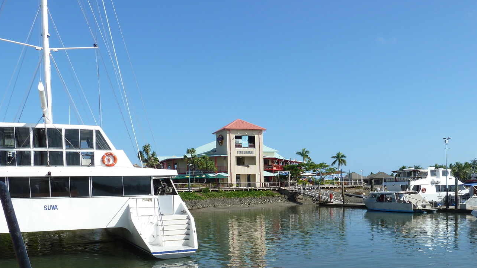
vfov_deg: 33.4
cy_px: 222
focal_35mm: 34
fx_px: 430
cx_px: 261
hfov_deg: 57.9
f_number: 4.5
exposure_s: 1/400
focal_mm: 4.1
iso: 80
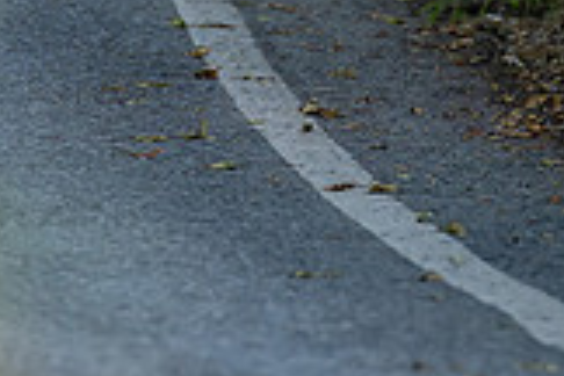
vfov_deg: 0.8
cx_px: -301
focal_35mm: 1703
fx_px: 26678
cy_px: -317
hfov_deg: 1.2
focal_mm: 200
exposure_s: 1/1000
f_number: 3.5
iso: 400
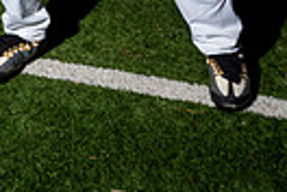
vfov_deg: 8.6
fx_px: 1172
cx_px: 109
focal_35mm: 147
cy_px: -247
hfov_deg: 14.0
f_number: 4.5
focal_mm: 43
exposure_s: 1/250
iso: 800
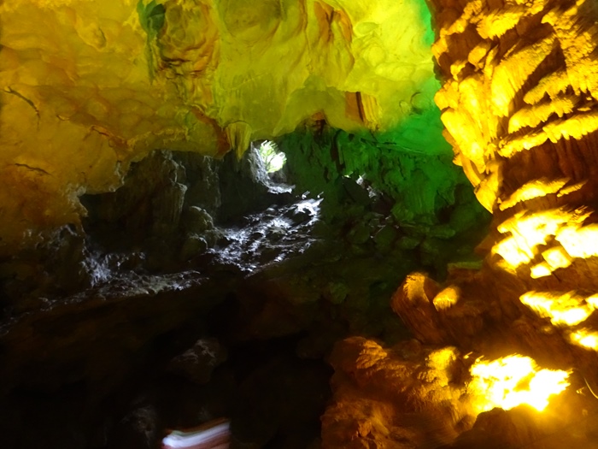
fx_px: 415
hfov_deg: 71.6
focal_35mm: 24
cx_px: 299
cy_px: 224
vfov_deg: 56.8
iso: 800
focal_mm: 4.1
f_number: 3.5
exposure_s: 1/4
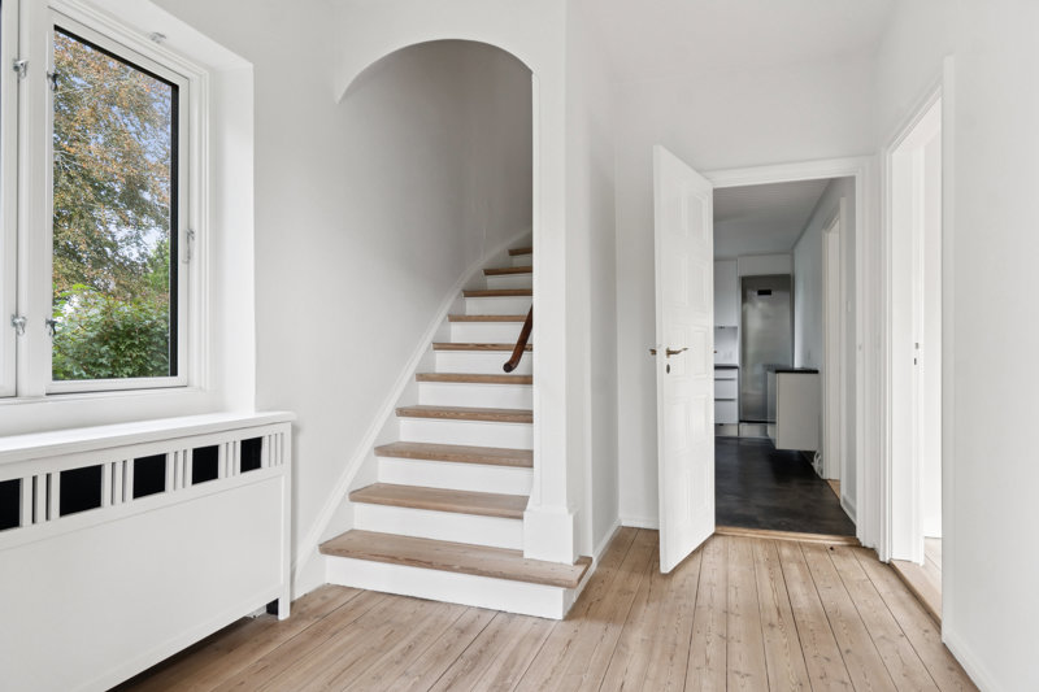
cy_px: 346
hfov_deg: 77.3
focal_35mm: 22
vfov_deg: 56.1
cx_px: 520
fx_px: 649
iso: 200
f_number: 8
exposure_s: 1/10
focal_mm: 15
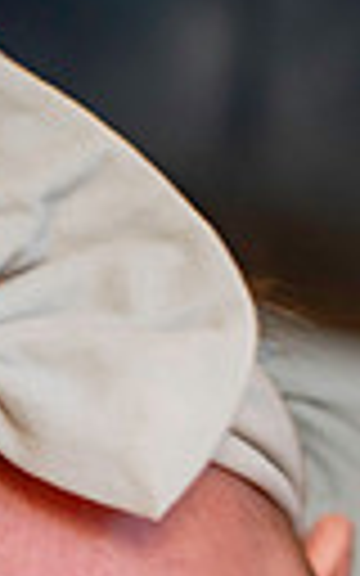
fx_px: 3611
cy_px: 742
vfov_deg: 9.0
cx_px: 158
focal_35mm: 230
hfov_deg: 5.7
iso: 1000
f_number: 3.2
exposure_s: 1/60
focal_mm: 50
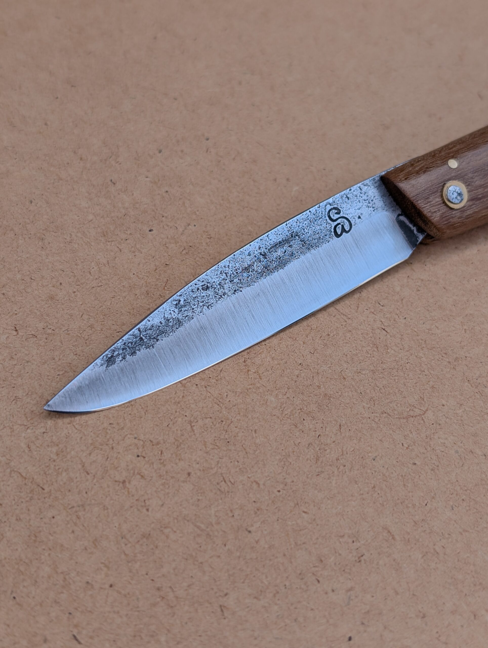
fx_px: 919
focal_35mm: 49
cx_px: 244
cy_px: 324
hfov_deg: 29.8
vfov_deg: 38.9
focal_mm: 6.9
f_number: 1.68
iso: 20
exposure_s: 1/392
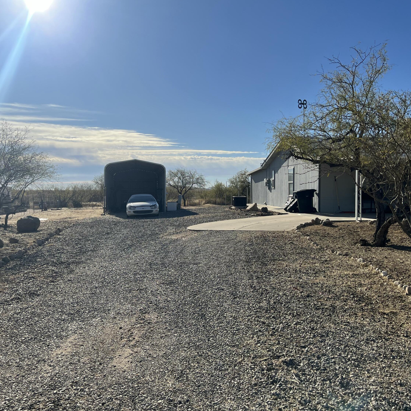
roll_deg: +0.2
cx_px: 194
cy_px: 206
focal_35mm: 31
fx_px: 416
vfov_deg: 52.5
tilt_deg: -2.1
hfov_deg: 52.5
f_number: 1.5
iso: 50
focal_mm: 5.7
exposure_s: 1/8696
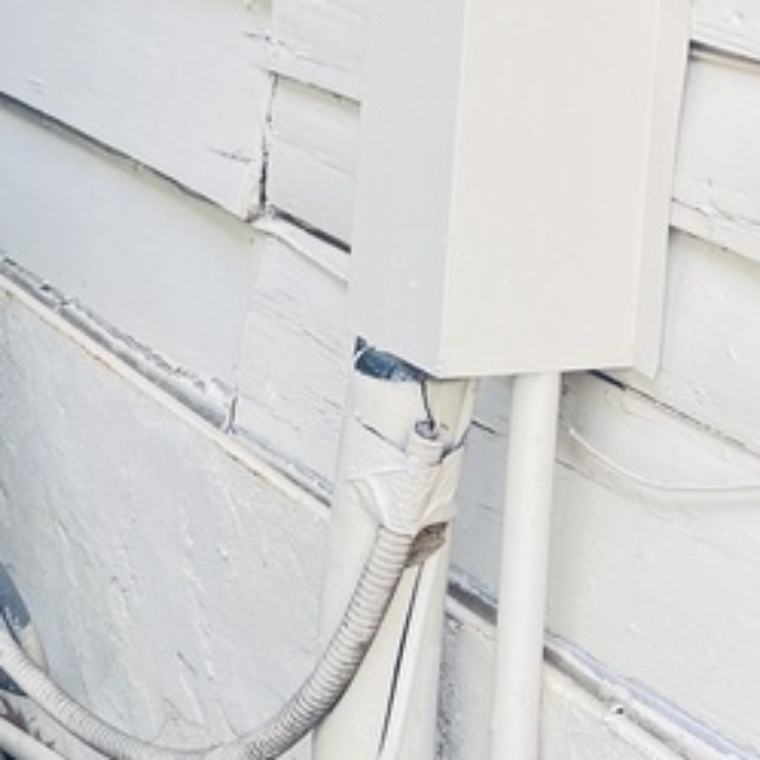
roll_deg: +1.1
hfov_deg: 16.2
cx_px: -458
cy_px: 34
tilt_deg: -10.2
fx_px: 2385
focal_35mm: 96
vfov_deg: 17.7
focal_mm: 5.1
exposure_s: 1/198
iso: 32
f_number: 1.6
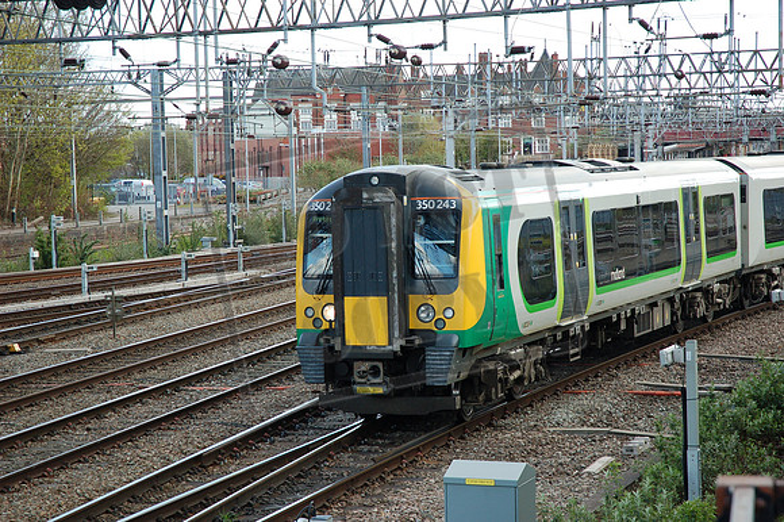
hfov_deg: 22.6
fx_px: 1959
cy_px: 261
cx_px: 392
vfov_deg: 15.2
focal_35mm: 90
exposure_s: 1/400
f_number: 5
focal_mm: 60
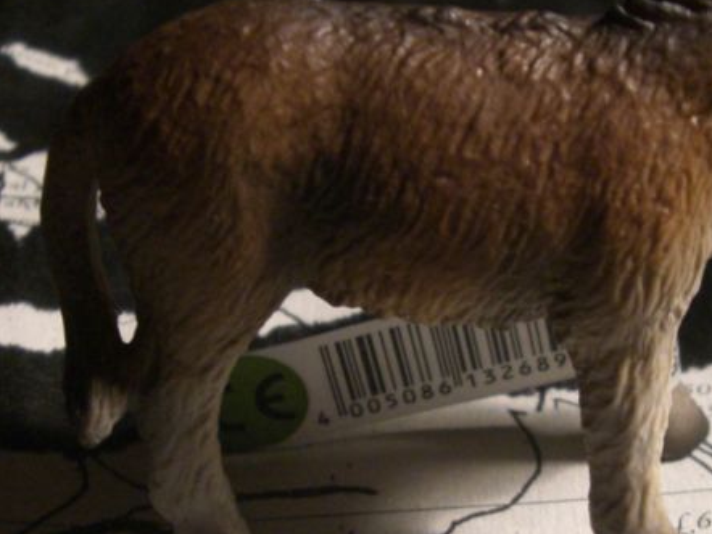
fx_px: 1811
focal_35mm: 88
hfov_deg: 22.2
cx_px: 462
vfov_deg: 16.7
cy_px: 367
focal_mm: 6.2
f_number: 2.7
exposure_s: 1/50
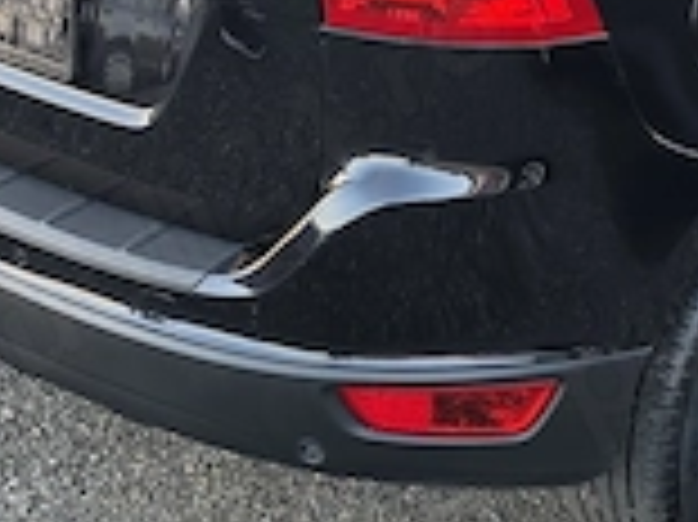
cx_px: 527
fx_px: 1793
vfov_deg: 16.6
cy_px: 256
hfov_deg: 21.8
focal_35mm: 89
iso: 80
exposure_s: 1/180
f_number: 1.4
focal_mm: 6.5
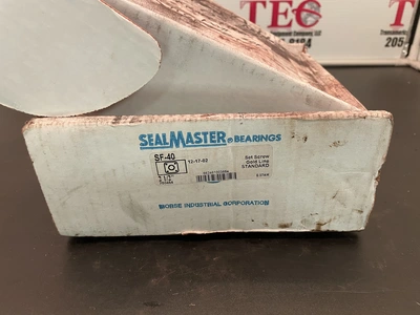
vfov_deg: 53.1
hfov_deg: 67.3
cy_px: 158
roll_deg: -0.1
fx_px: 315
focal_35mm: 26
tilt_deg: -29.7
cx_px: 210
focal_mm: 4.2
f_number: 1.6
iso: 200
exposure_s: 1/59
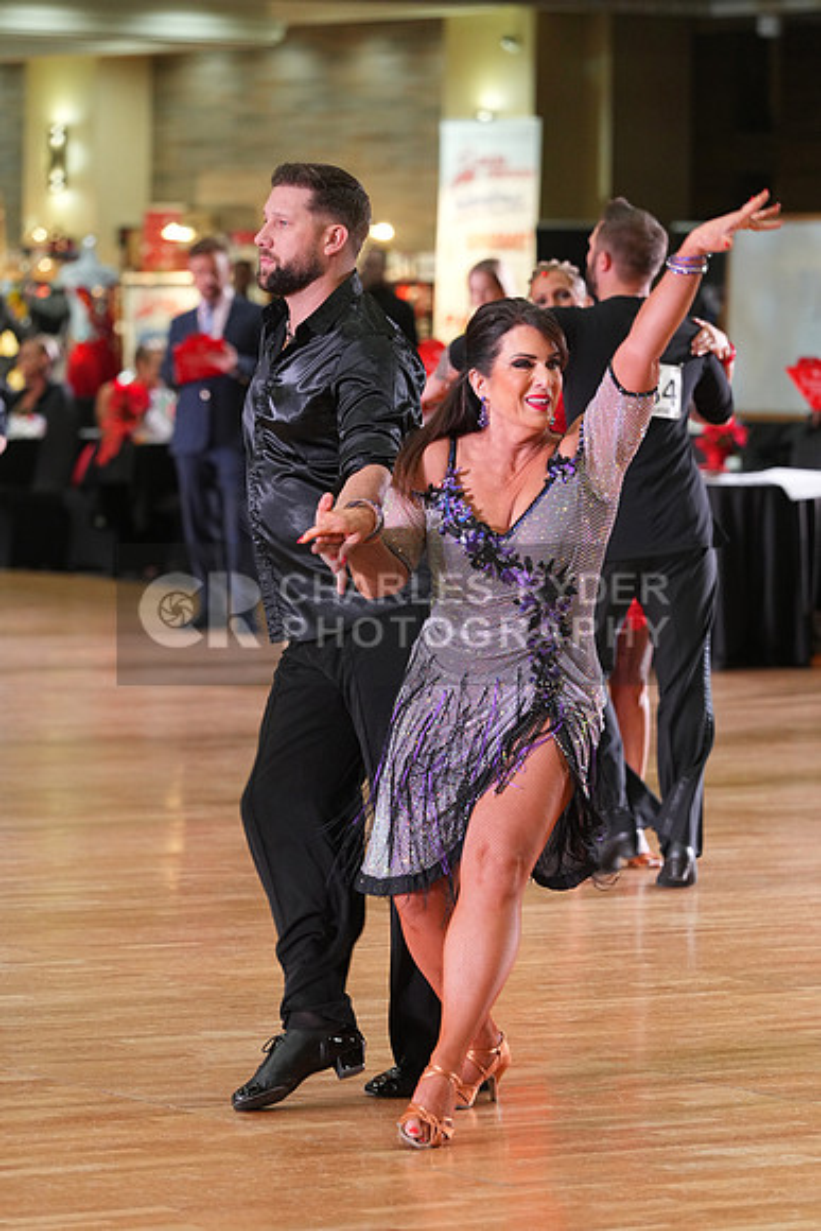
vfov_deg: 11.7
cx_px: 410
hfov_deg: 7.8
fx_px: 6017
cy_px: 616
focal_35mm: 176
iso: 2500
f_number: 4.5
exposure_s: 1/200
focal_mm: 176
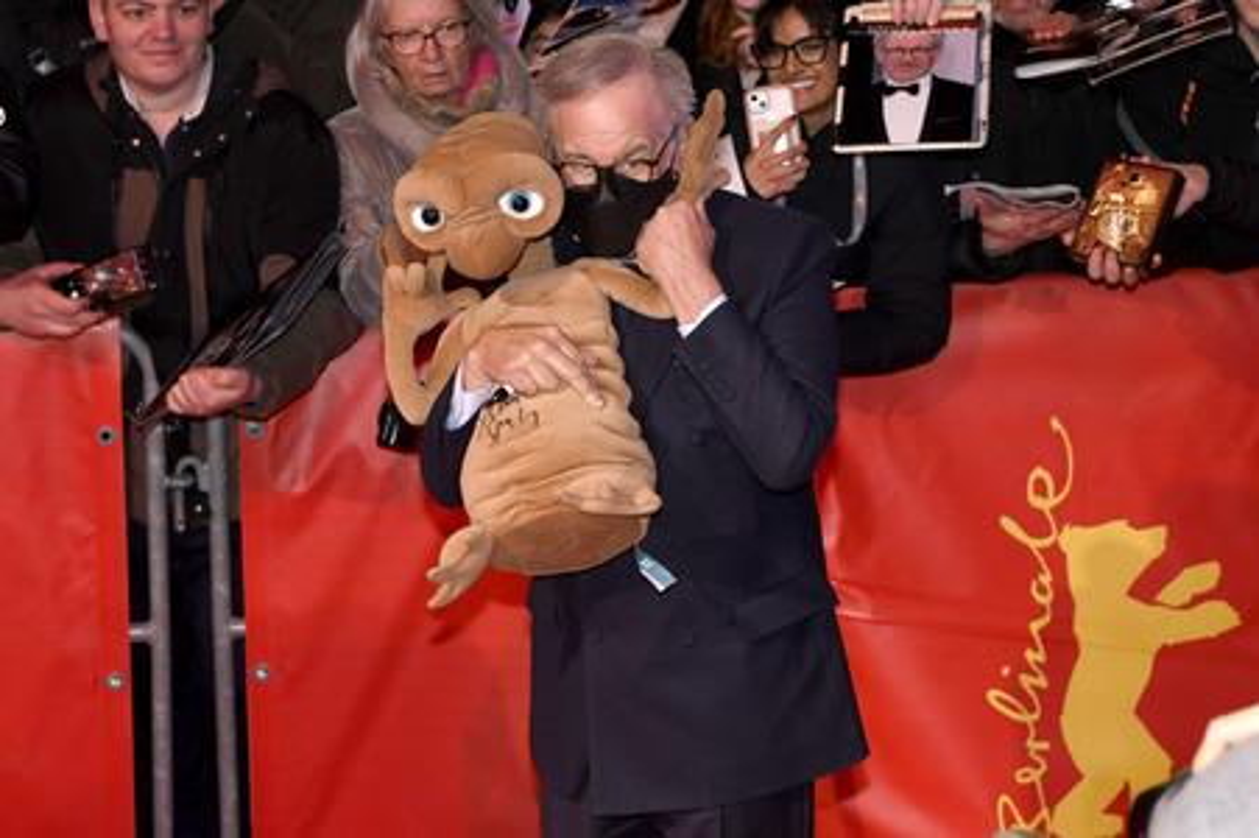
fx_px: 1922
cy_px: 419
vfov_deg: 24.6
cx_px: 630
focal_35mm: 55
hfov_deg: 36.3
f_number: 4.5
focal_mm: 55
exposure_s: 1/160
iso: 800
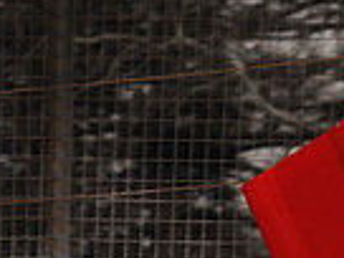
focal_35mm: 820
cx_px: 544
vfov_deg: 1.8
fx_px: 8149
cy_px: 341
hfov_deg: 2.4
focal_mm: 200
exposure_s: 1/250
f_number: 5.6
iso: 500
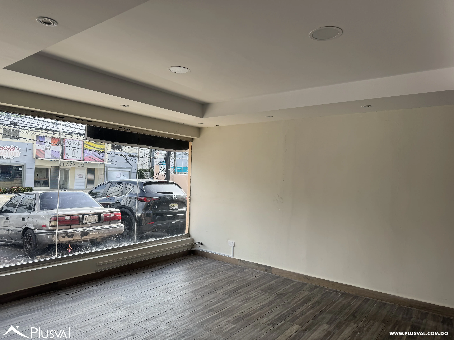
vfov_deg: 56.8
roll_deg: -1.5
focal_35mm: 24
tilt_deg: +0.8
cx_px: 227
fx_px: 315
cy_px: 170
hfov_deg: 71.6
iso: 80
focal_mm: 6.76
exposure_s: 1/802
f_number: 1.78
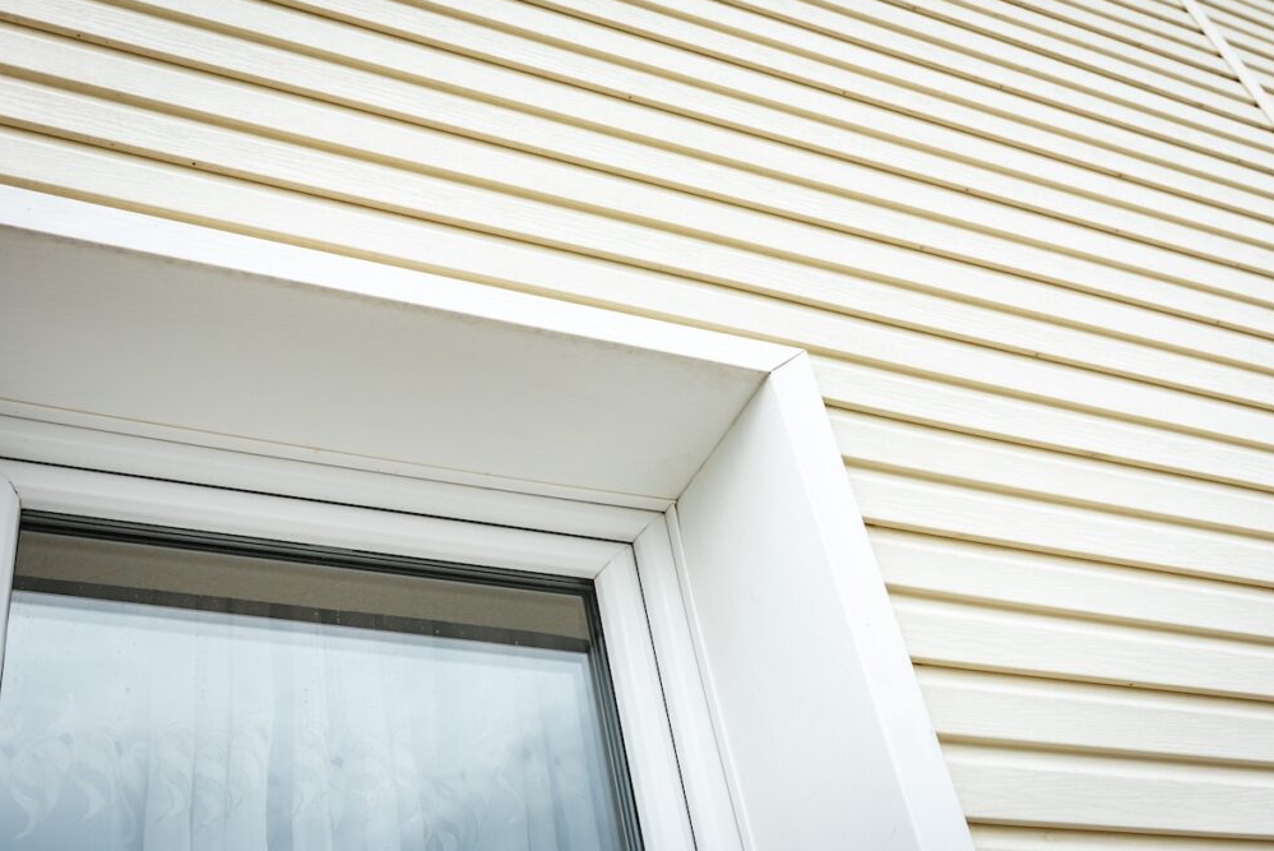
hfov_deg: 47.4
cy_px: 420
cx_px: 647
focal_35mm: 41
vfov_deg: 32.7
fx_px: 1452
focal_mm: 40
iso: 250
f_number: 5.6
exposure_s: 1/320
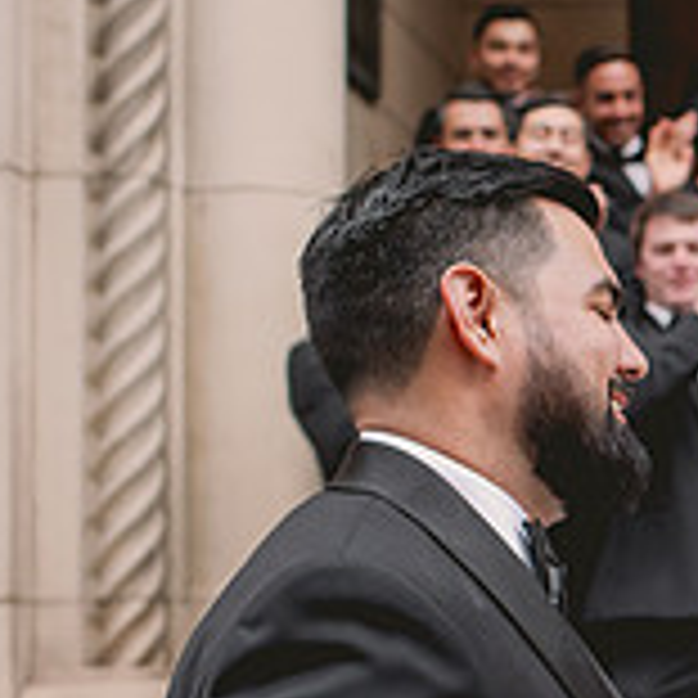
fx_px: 2532
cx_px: 1202
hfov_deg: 14.1
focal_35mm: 111
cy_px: 502
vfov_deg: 15.6
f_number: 3.5
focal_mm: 35
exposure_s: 1/1250
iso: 400
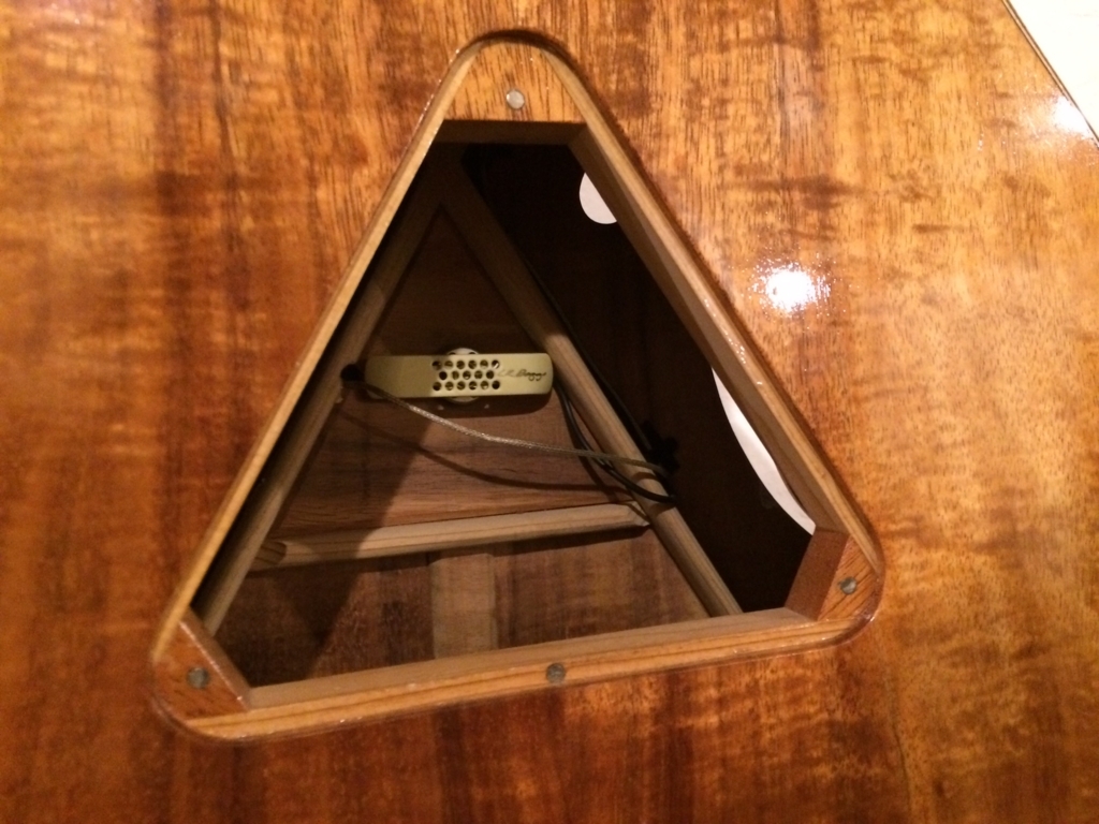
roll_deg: +0.2
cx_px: 550
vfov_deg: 48.2
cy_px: 412
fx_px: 921
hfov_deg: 61.7
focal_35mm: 29
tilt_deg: -3.5
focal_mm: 4.15
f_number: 2.2
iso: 400
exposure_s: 1/15
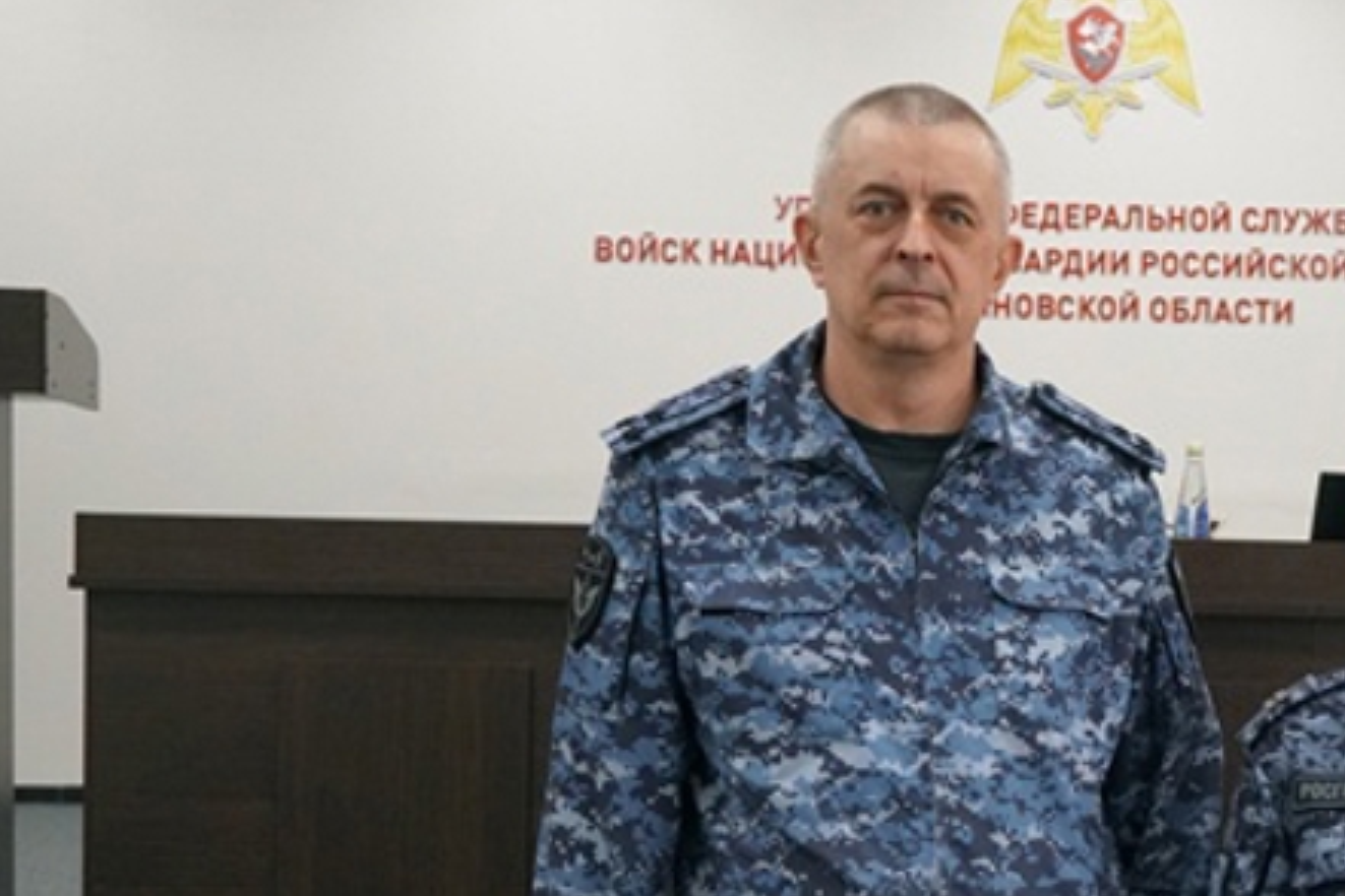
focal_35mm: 69
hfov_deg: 28.5
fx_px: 2572
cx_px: 1132
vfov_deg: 19.7
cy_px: 658
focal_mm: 27
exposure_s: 1/160
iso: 1600
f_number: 4
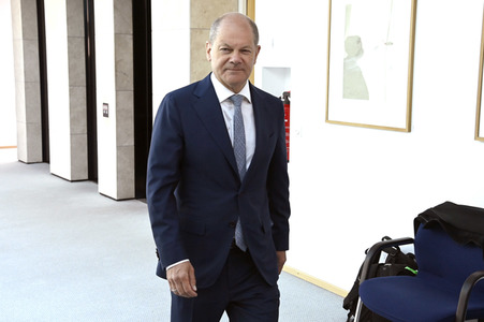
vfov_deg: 29.8
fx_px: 605
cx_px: 242
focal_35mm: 45
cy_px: 161
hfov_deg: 43.6
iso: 4000
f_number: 5.6
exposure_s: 1/1250
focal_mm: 45
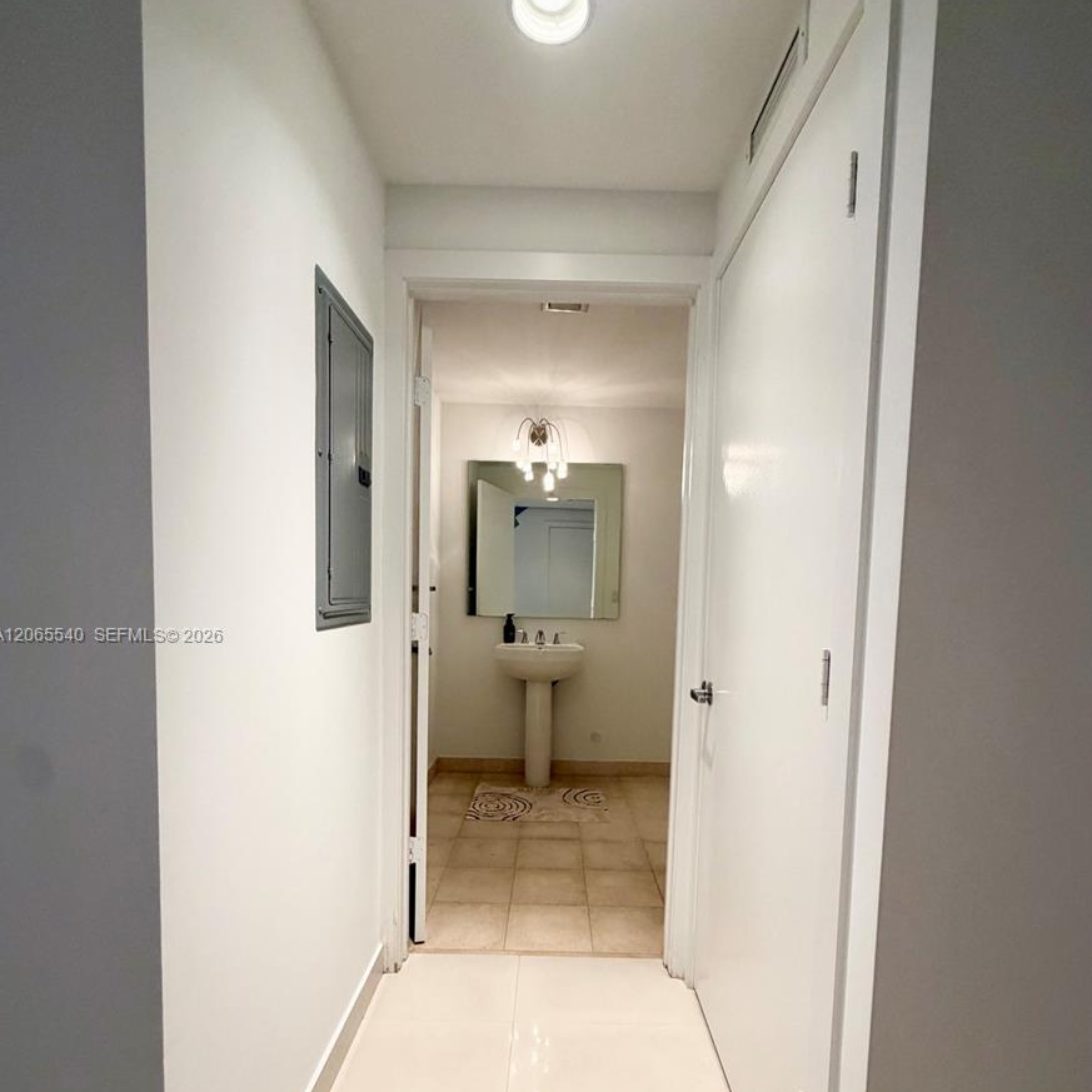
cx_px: 553
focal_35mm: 17
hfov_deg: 84.0
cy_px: 637
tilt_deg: -4.8
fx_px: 607
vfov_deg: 83.3
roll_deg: -2.3
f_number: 2.2
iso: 250
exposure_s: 1/120
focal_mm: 2.22
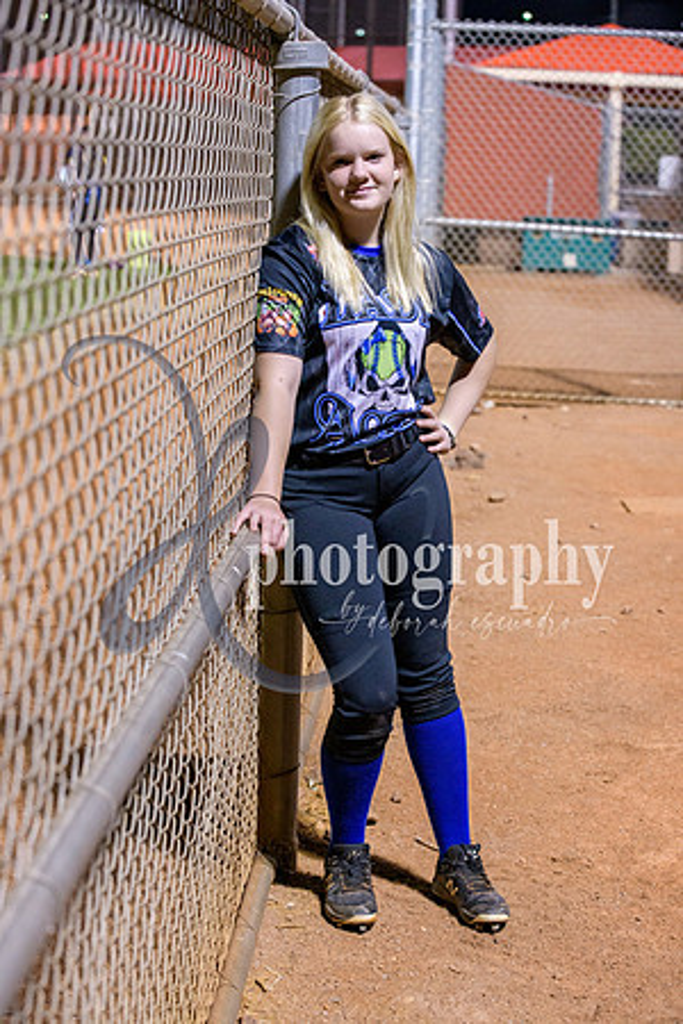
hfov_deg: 19.5
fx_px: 1992
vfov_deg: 28.8
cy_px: 512
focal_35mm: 70
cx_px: 342
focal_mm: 70
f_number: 5
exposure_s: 1/250
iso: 4000
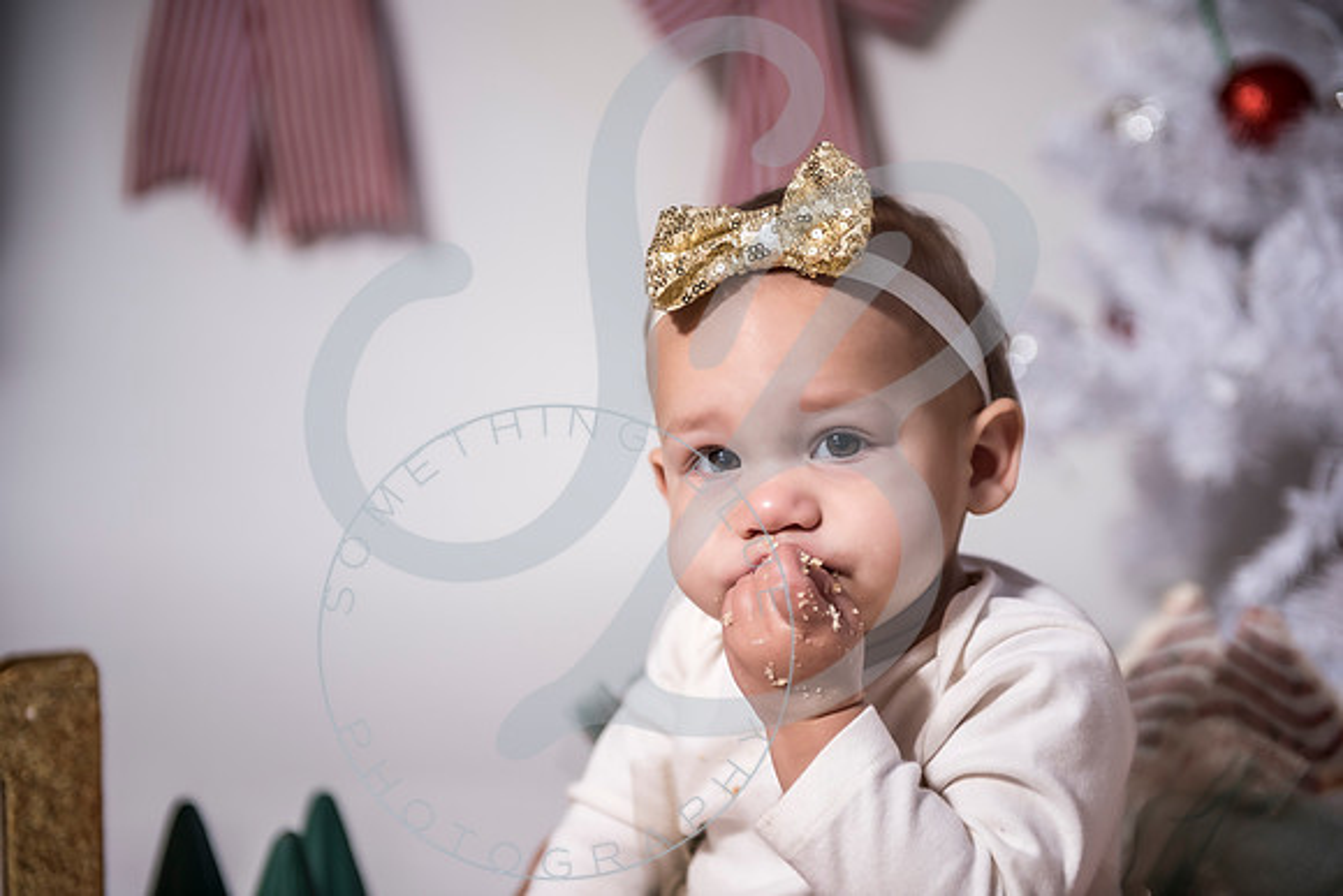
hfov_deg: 28.8
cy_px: 448
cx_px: 672
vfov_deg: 19.5
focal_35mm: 70
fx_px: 2612
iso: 100
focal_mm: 70
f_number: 2.8
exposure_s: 1/125
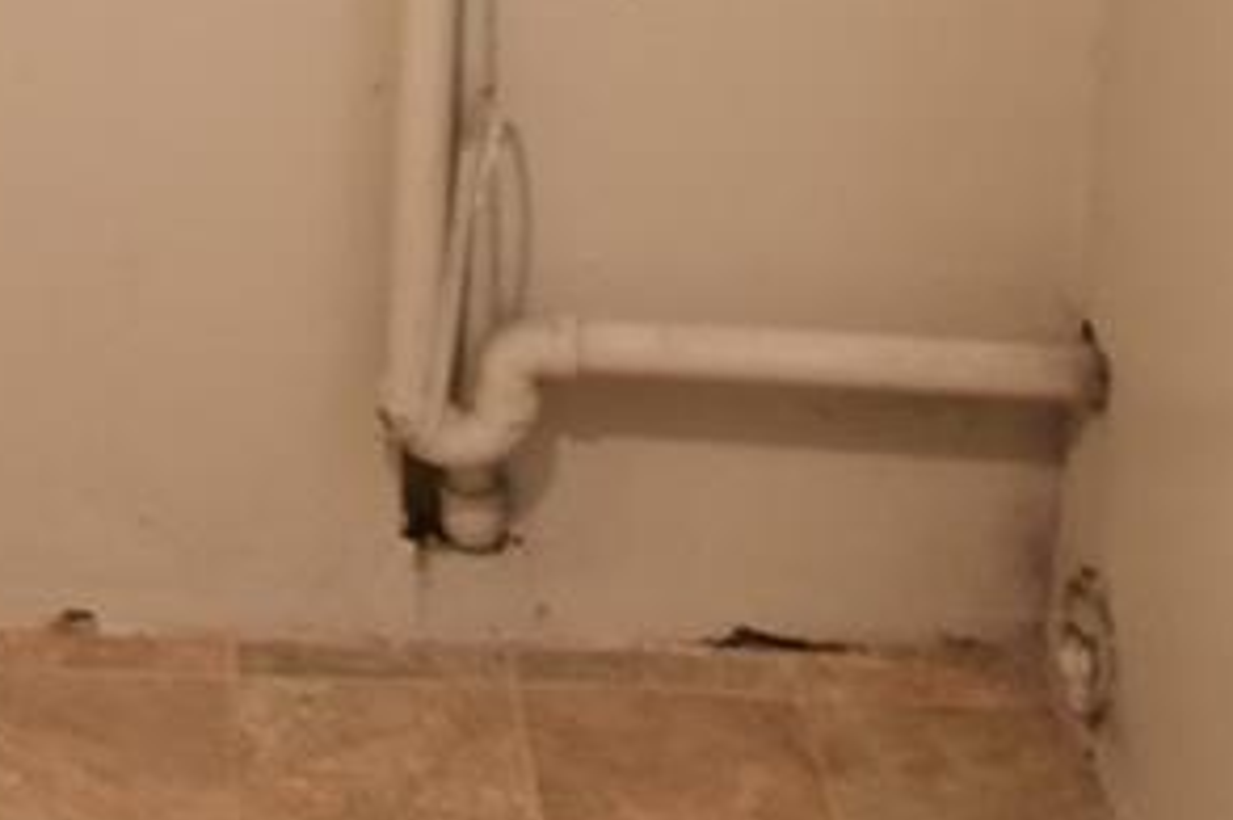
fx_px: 2807
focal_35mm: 82
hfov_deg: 24.1
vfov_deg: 15.0
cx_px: 139
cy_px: -534
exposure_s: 1/10
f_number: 3.5
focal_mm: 10
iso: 800
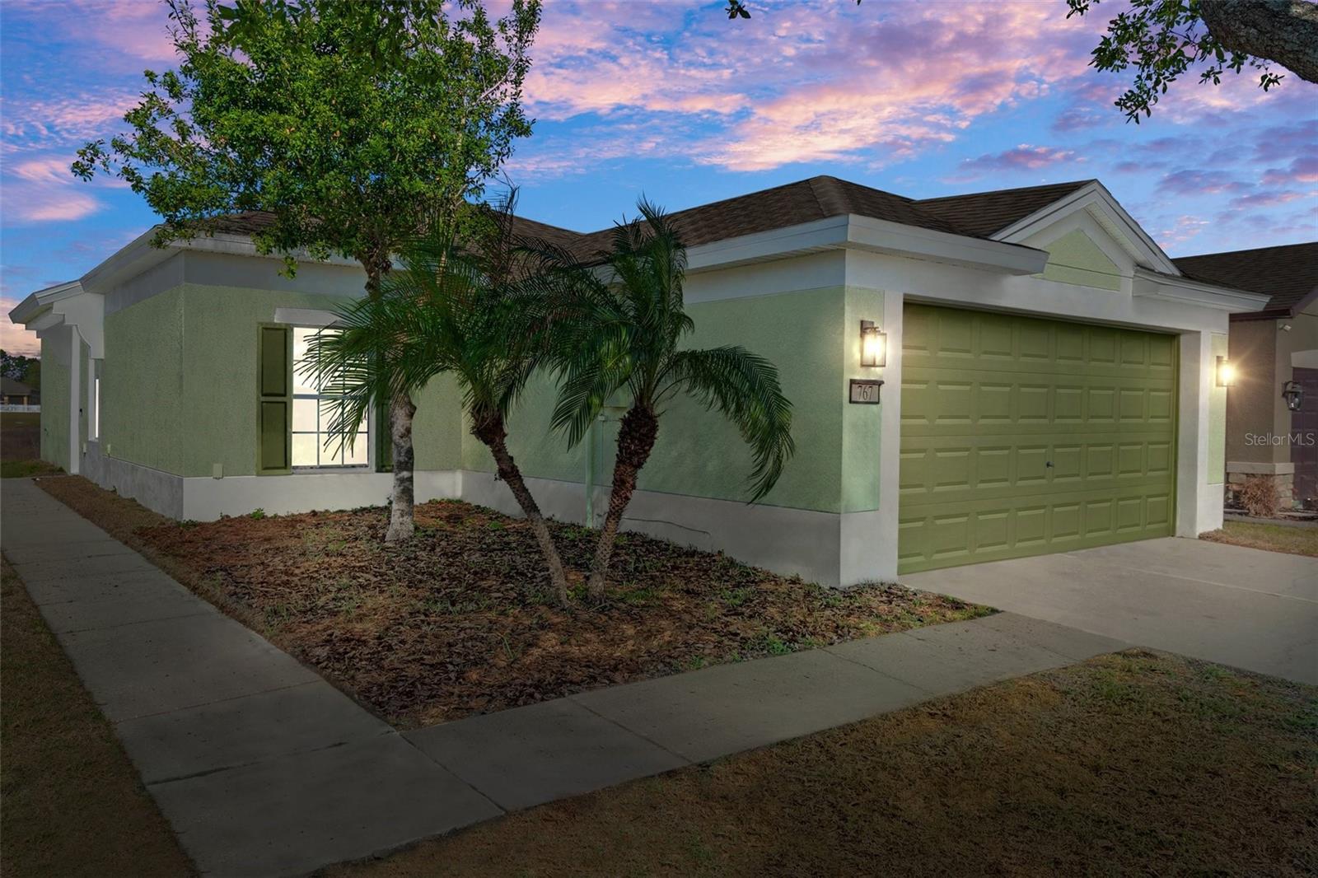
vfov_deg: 49.5
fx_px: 952
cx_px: 659
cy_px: 439
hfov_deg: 69.4
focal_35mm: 26
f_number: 8
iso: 400
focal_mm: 26
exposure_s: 1/250
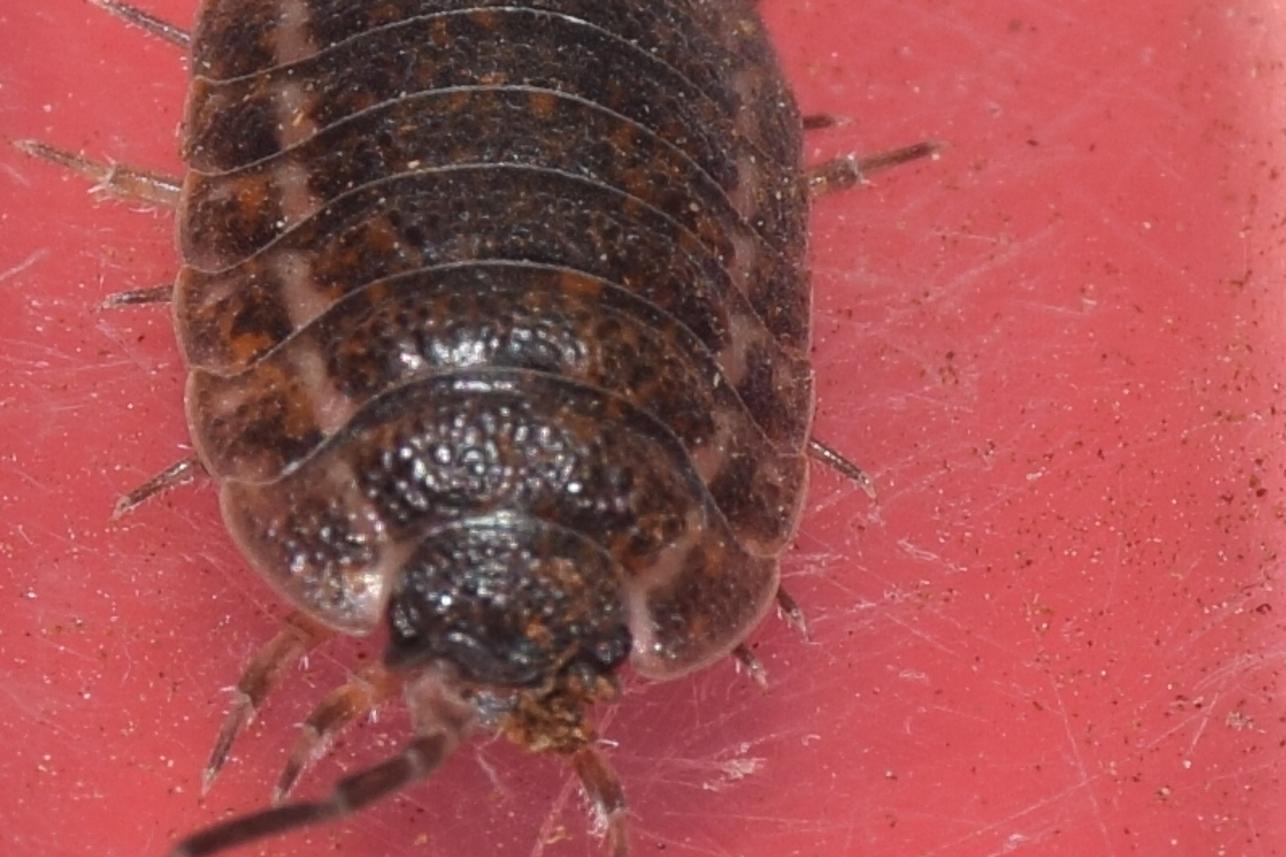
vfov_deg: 5.4
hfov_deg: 8.1
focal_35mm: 253
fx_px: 9035
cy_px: 499
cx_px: 515
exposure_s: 1/160
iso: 100
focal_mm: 140
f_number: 11
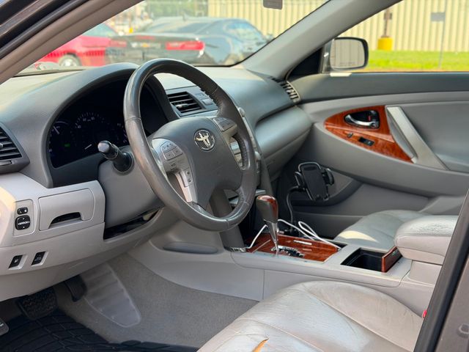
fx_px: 650
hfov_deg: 39.7
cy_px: 176
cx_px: 234
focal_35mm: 48
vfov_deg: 30.3
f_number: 1.78
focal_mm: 6.76
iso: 100
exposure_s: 1/460
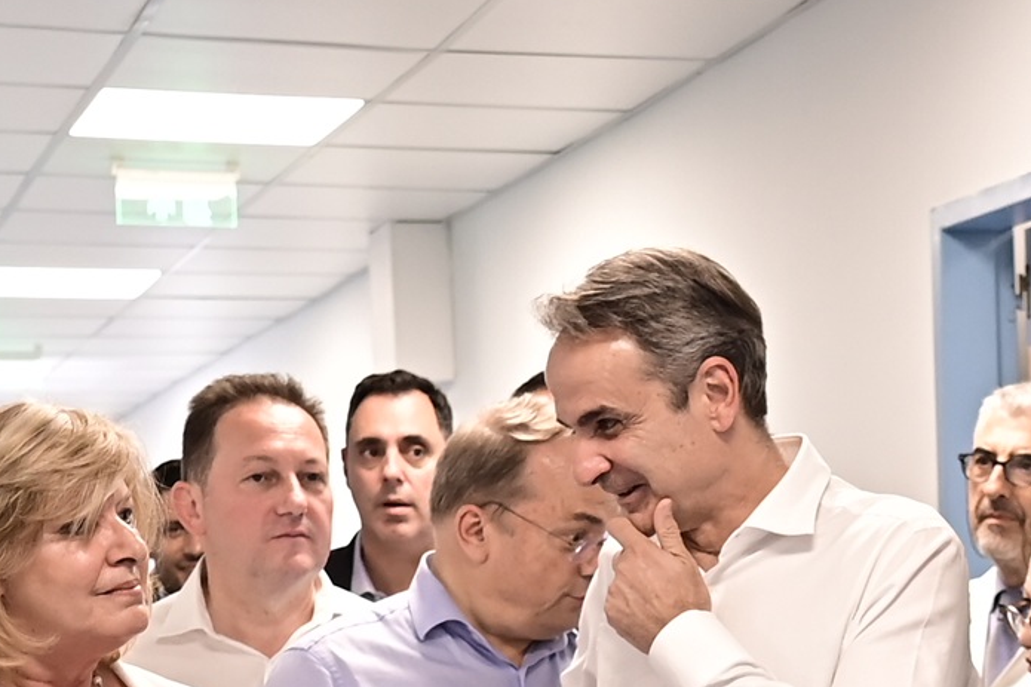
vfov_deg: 32.0
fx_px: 1145
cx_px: 656
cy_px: 596
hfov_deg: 47.9
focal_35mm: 40
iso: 800
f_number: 2.8
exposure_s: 1/200
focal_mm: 20
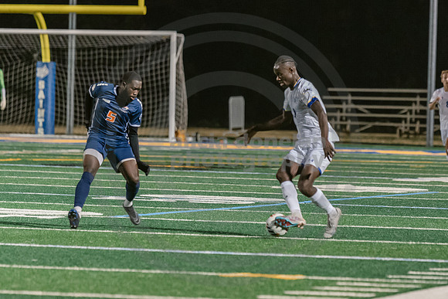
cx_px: 306
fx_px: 5181
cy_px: 108
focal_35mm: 416
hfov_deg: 5.0
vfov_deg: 3.3
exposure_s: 1/500
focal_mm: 190
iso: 3200
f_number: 2.8
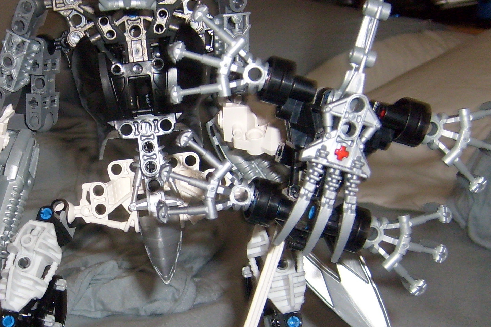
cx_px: 79
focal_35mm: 71
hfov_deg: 27.7
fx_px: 968
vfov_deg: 19.1
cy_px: 217
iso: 100
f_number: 2.8
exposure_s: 1/45
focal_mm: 5.8
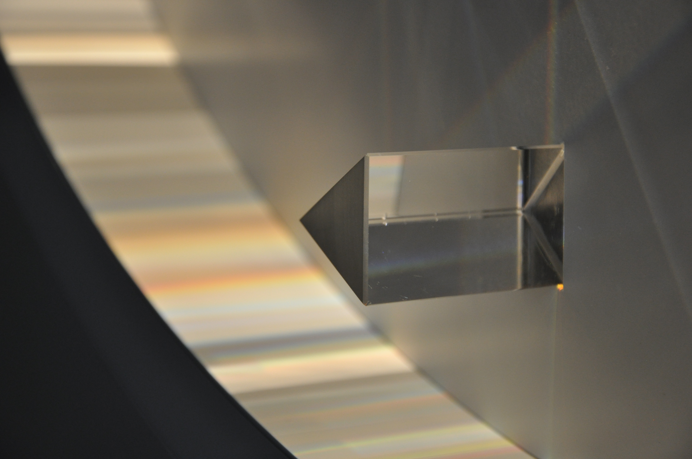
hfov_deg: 19.5
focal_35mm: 105
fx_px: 2016
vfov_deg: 13.0
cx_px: 346
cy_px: 230
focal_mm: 70
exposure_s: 1/40
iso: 800
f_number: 5.3
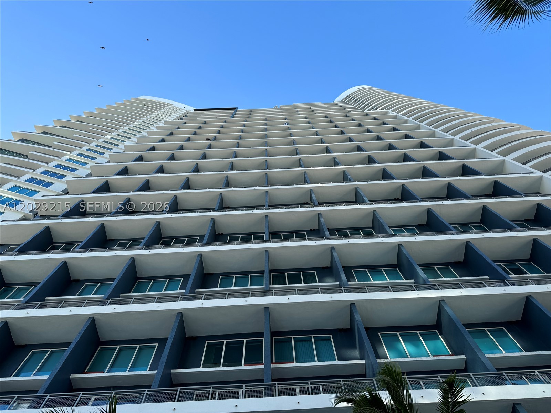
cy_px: 206
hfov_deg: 71.6
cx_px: 276
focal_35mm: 24
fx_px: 382
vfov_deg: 56.8
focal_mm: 6.86
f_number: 1.78
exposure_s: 1/980
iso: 80
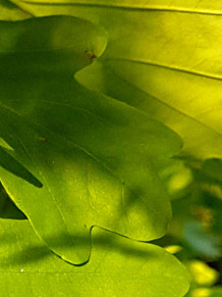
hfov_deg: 9.8
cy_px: 327
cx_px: -187
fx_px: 1224
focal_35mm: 143
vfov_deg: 13.5
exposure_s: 1/100
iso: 50
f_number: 1.7
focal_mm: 4.2
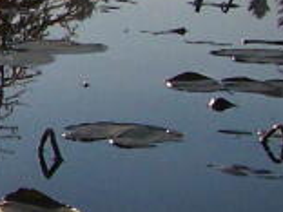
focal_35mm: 250
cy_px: -13
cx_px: -461
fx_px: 2044
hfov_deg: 7.3
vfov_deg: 5.9
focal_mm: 6.3
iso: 80
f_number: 5.6
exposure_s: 1/1600
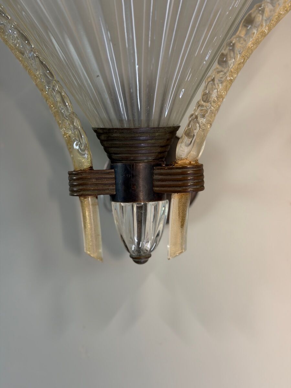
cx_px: 146
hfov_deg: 30.3
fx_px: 538
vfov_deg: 39.7
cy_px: 194
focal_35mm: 48
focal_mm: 6.76
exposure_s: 1/50
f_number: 1.78
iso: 125
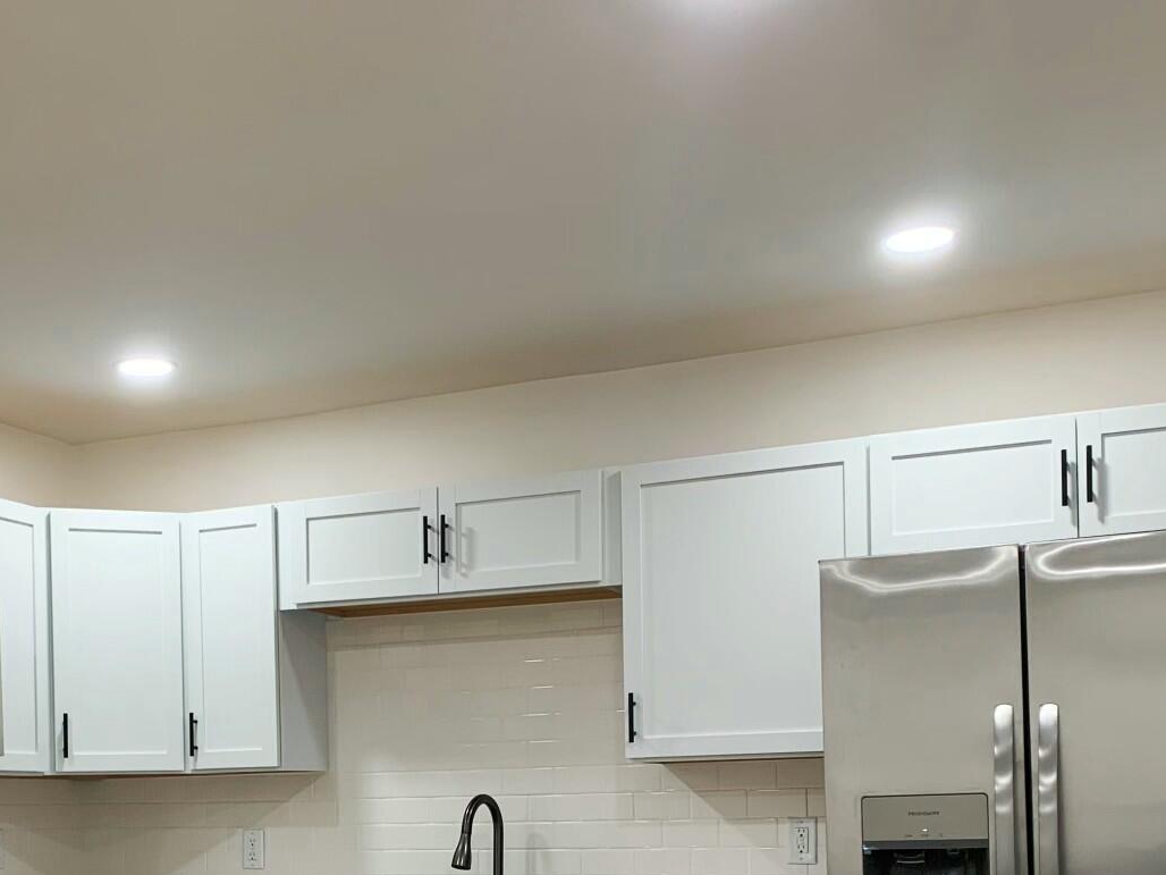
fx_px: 1718
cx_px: 326
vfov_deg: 27.3
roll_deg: +1.3
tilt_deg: -0.7
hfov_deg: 36.8
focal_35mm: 51
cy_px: 821
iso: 64
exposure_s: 1/60
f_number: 1.8
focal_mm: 4.25
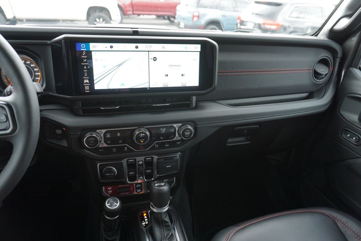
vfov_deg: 53.2
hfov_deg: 73.7
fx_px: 241
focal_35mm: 24
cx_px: 180
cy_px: 120
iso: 320
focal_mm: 16
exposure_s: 1/60
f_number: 4
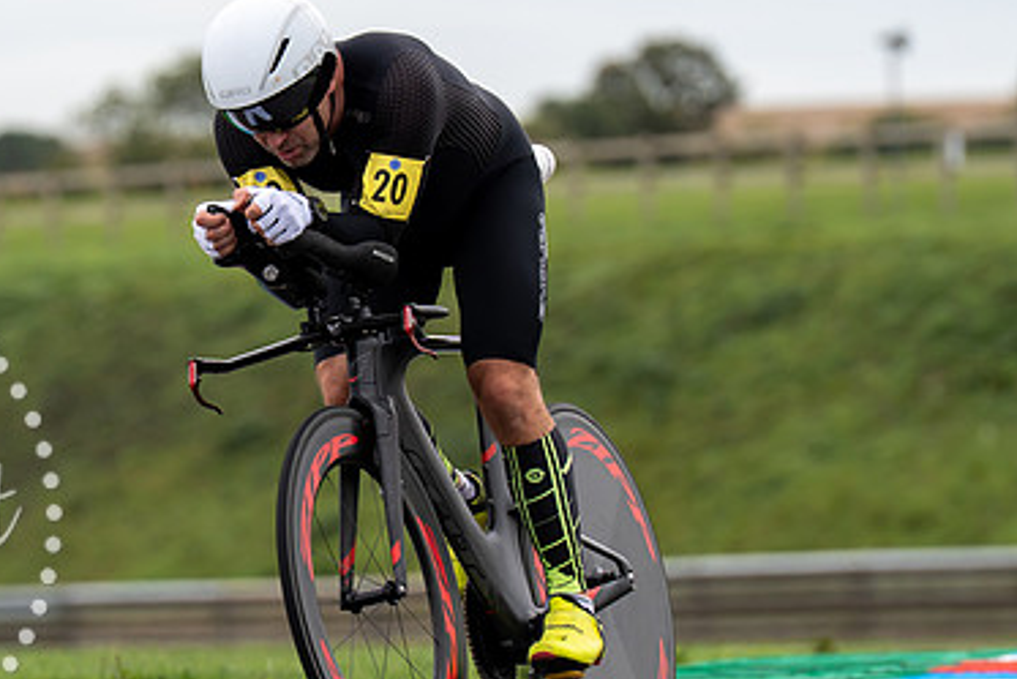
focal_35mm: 438
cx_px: 352
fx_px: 12378
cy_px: 395
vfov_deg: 3.1
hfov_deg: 4.7
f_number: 4
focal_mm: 194
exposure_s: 1/800
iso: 160
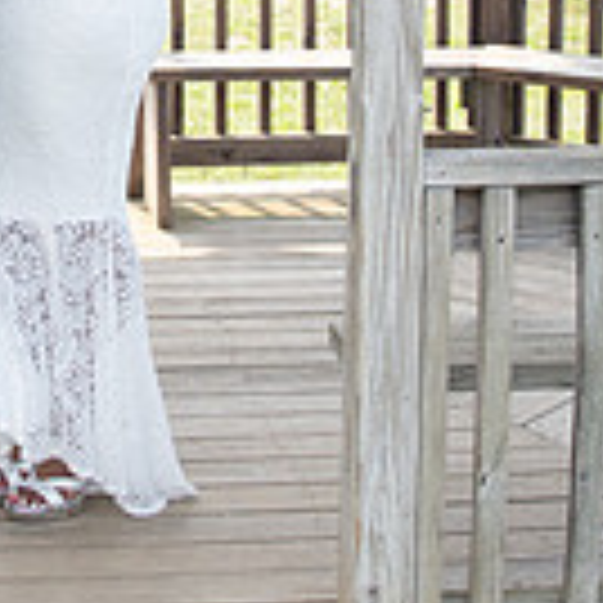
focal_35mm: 107
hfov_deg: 16.1
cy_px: -88
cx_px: 94
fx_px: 2109
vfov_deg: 15.8
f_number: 3.7
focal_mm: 28
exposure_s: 1/1600
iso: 800
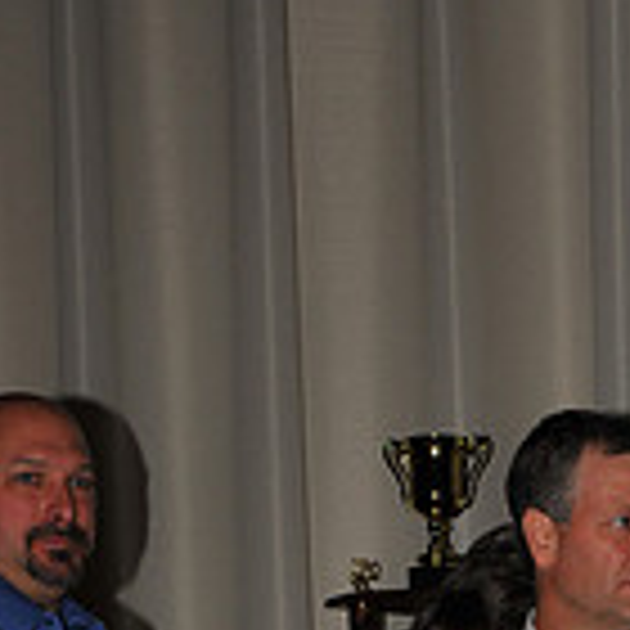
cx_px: 612
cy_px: 1071
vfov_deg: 9.5
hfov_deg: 9.9
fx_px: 3624
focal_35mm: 176
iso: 250
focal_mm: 50
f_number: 8
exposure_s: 1/250
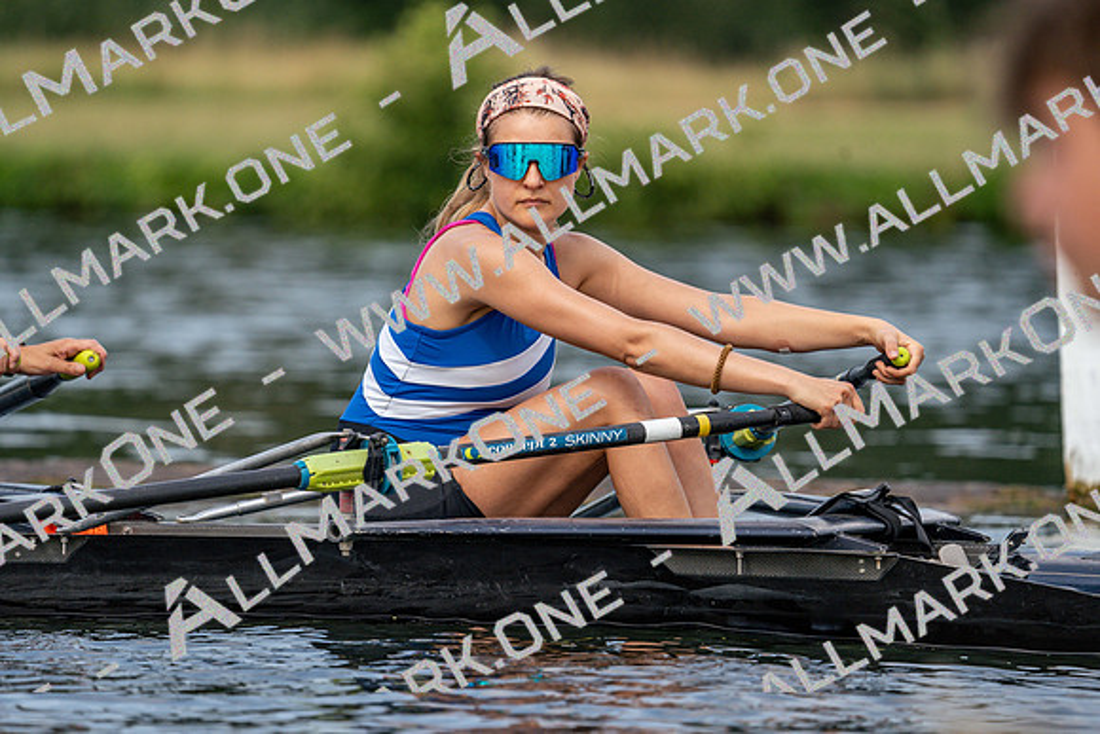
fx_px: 12438
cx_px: 550
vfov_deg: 3.4
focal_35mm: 407
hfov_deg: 5.1
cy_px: 367
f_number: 6.3
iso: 500
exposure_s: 1/1600
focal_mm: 407
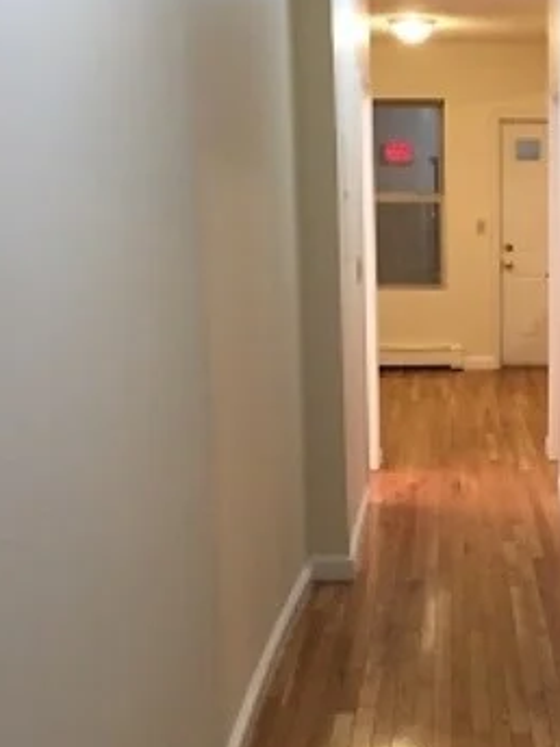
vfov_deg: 31.2
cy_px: 412
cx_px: 562
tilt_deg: -10.3
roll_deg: -0.9
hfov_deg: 22.7
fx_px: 1337
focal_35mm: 62
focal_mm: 4.15
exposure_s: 1/30
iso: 125
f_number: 2.2
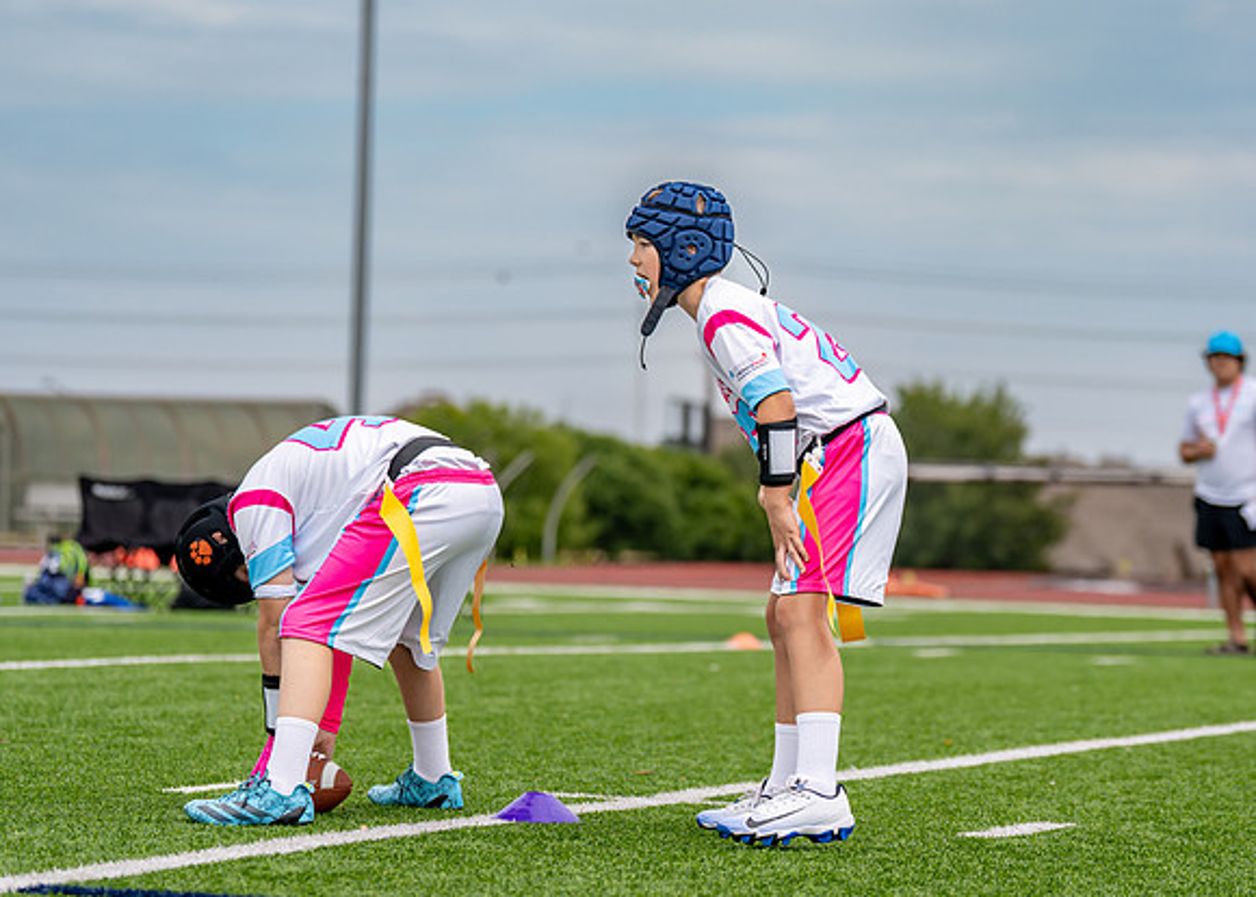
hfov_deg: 15.3
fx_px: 4674
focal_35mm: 131
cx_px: 681
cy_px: 535
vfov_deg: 11.0
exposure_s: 1/2000
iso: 100
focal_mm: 99
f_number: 2.8
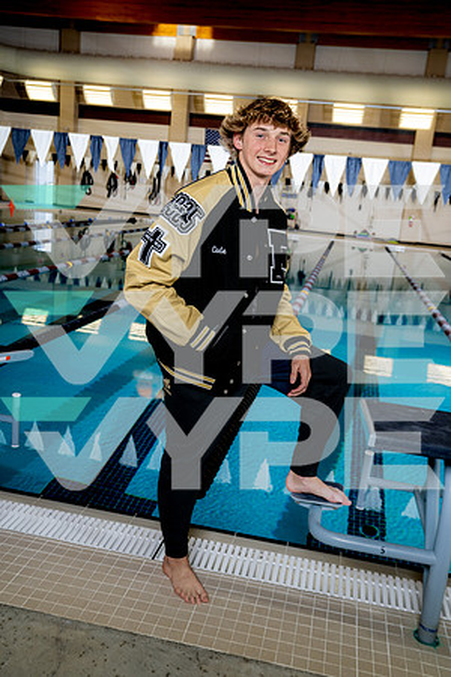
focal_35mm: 32
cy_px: 338
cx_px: 226
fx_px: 601
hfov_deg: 41.1
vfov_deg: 58.7
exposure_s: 1/250
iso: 320
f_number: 5.6
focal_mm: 32
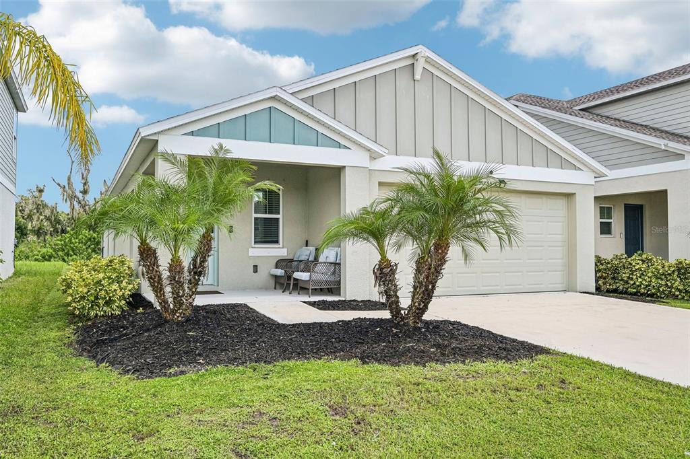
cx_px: 345
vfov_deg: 47.1
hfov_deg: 66.4
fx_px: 527
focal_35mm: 28
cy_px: 230
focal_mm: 27.5
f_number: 8
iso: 400
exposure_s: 1/800
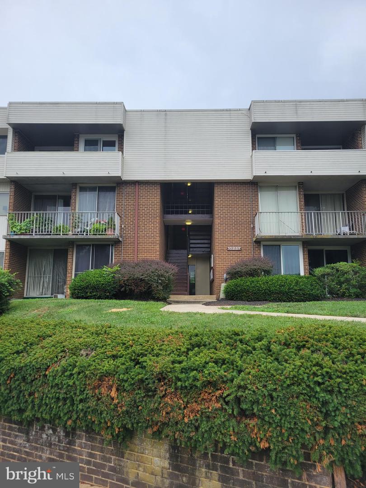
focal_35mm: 26
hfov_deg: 53.1
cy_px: 244
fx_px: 367
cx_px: 183
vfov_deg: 67.3
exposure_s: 1/728
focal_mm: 5.4
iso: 40
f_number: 1.8
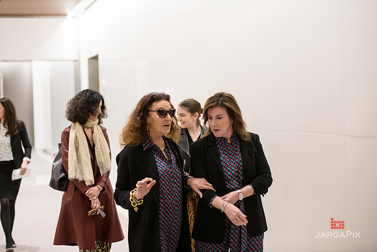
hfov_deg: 28.8
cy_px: 126
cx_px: 188
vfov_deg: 19.5
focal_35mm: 70
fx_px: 733
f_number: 3.2
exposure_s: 1/125
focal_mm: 70
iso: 1600
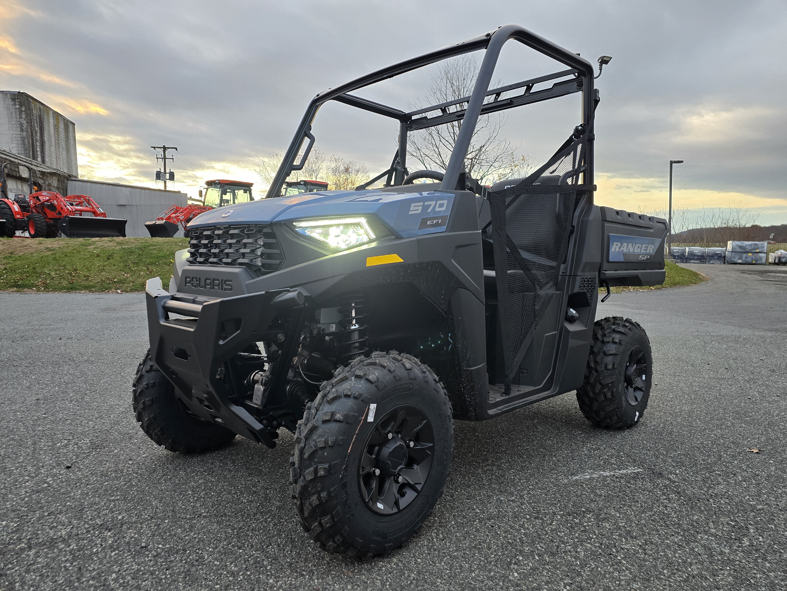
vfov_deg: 58.9
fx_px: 523
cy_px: 296
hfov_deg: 73.9
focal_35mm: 23
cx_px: 394
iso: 160
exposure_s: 1/180
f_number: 1.7
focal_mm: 6.3
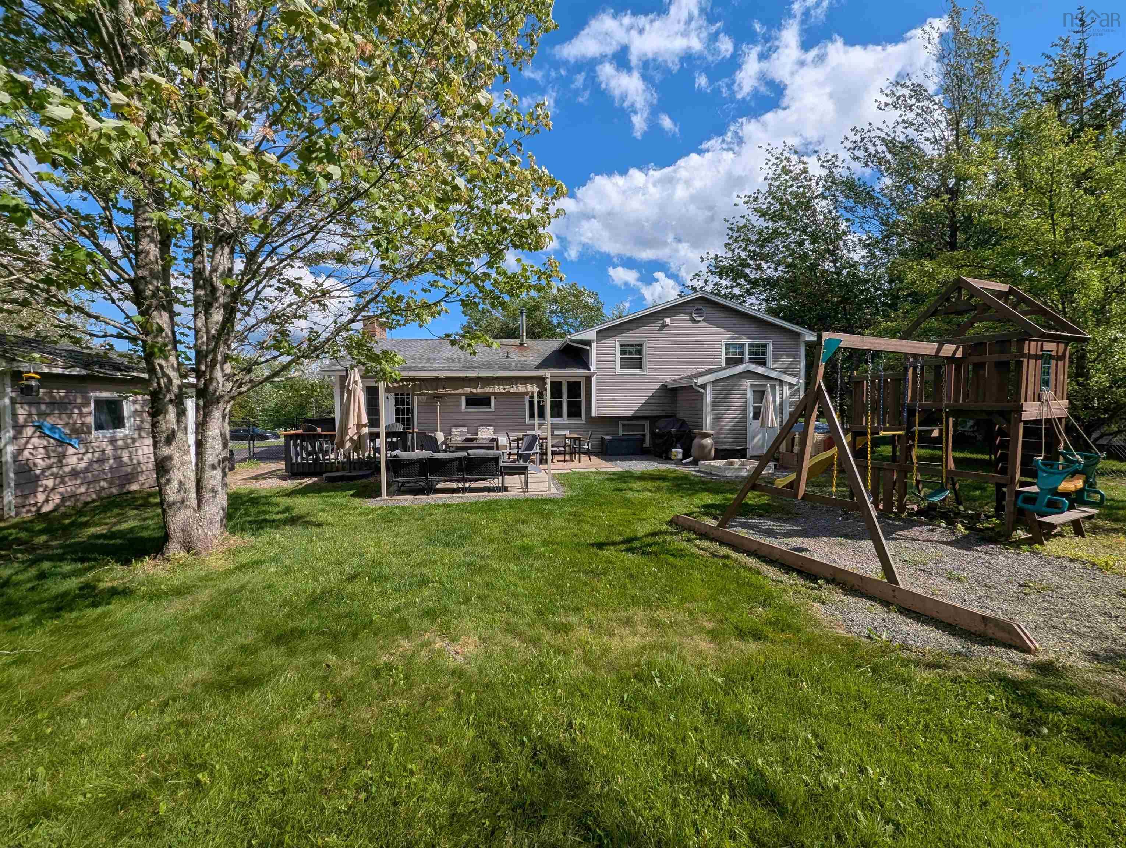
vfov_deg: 90.1
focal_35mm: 13
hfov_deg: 106.1
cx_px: 563
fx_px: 423
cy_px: 424
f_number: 2.2
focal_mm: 1.95
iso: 46
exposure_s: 1/2179
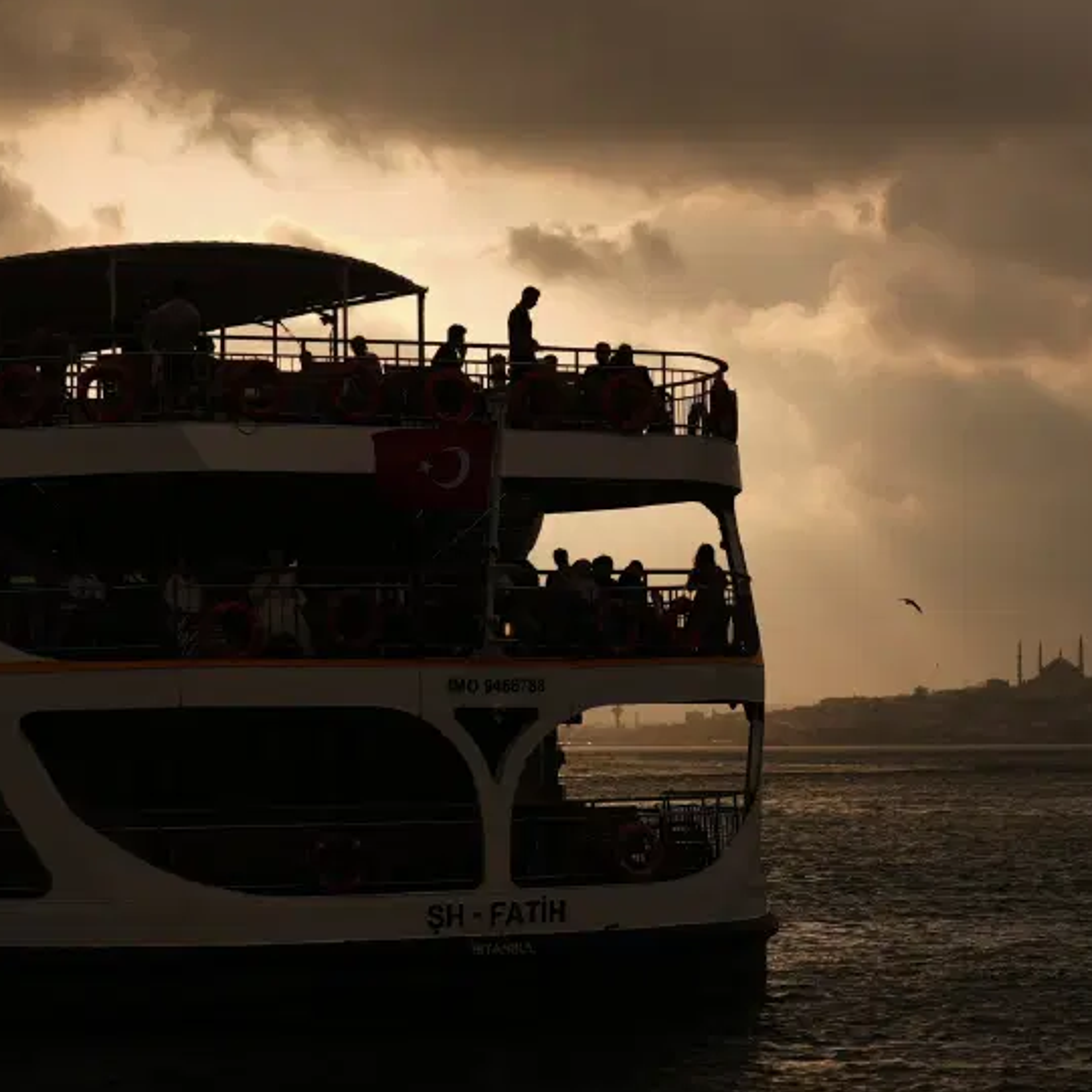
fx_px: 3712
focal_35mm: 104
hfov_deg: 16.7
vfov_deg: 16.7
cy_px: 579
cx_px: 748
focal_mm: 50
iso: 125
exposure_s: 1/10000
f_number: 1.8
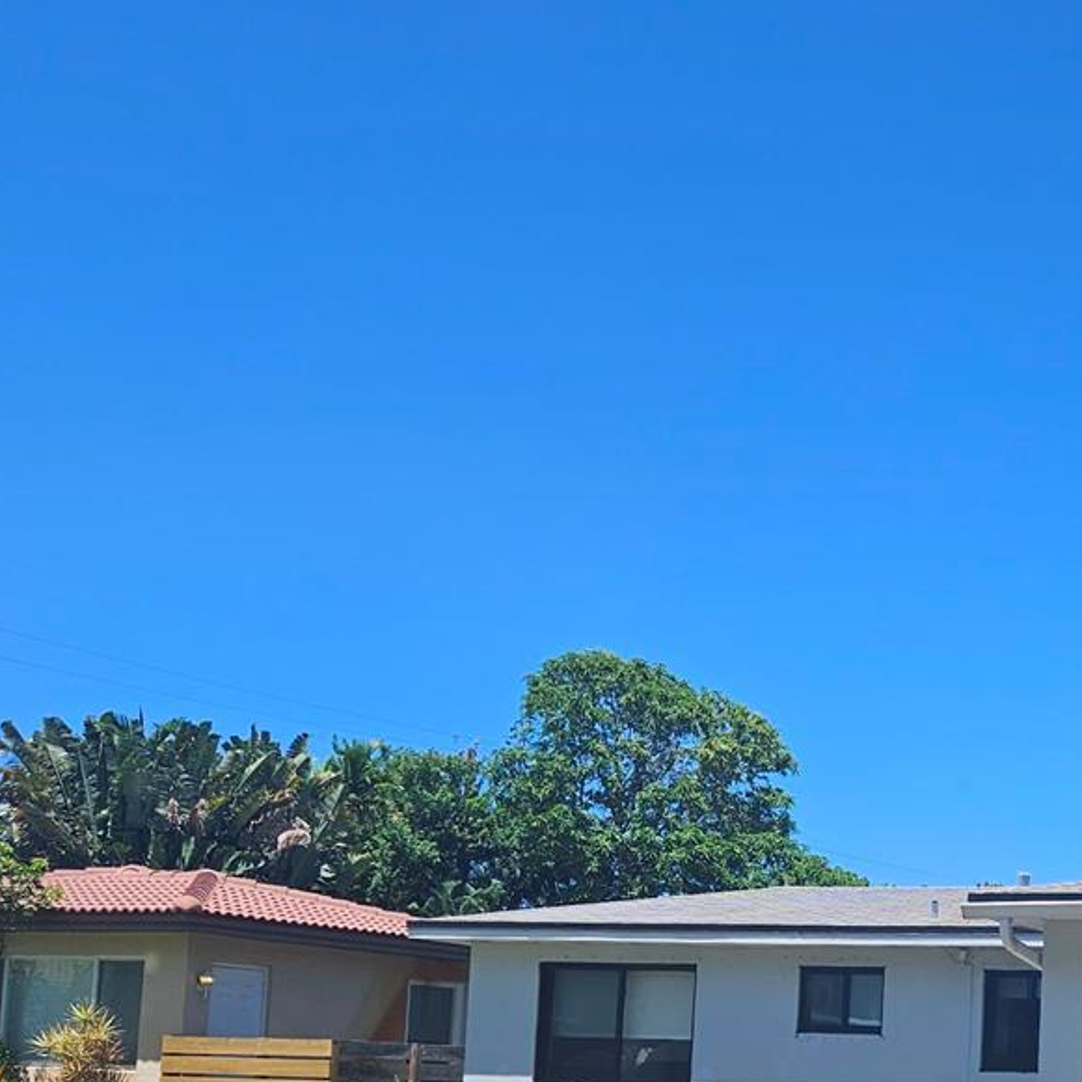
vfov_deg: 29.7
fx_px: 1980
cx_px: 1255
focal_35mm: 56
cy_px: 896
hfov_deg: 27.4
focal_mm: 5.4
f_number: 1.8
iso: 25
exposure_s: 1/2169
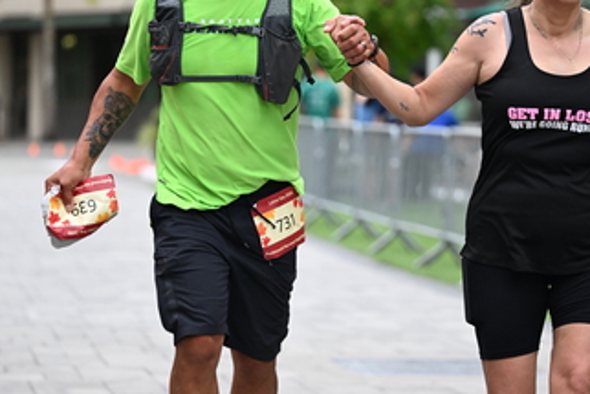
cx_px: 333
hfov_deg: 11.7
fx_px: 2886
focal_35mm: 176
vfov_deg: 7.8
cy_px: 170
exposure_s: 1/5000
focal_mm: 103
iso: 1600
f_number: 2.8
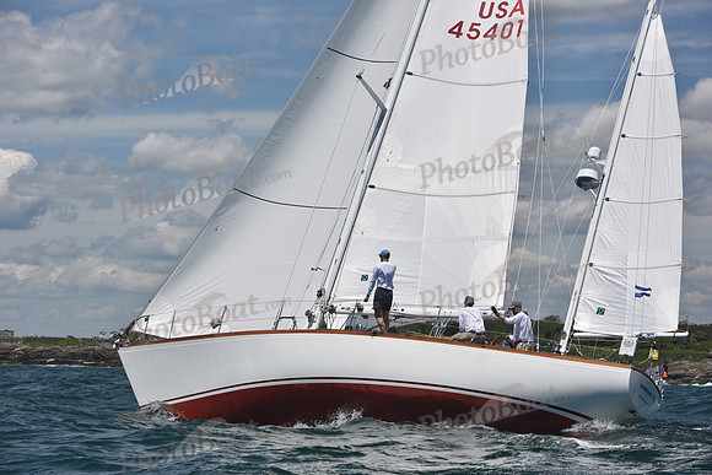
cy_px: 238
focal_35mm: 102
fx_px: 2018
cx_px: 356
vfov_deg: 13.4
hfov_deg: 20.0
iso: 200
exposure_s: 1/1000
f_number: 6.3
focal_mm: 102
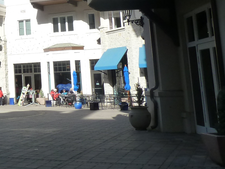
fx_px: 442
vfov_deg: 21.0
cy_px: 8
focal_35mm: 68
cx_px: -59
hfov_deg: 25.1
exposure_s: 1/400
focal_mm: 4.1
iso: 125
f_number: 4
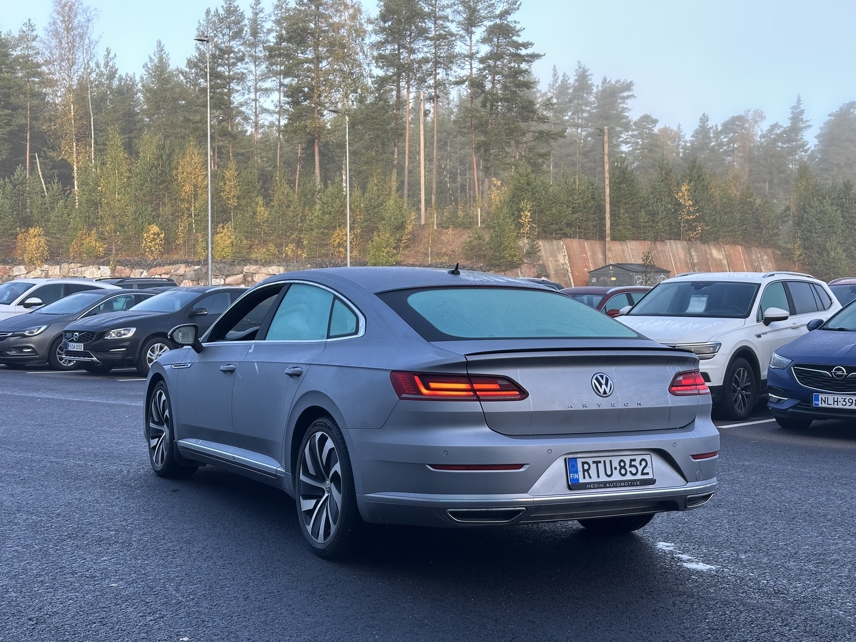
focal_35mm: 48
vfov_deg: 30.3
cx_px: 428
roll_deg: +0.0
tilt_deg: -1.8
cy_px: 321
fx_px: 1187
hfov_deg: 39.7
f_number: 1.78
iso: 64
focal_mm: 6.86
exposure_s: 1/226
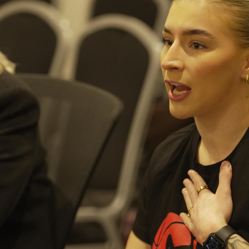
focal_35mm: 214
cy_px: 133
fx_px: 1742
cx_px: 198
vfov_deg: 8.2
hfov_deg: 8.2
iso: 3200
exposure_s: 1/80
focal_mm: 114
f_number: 3.2
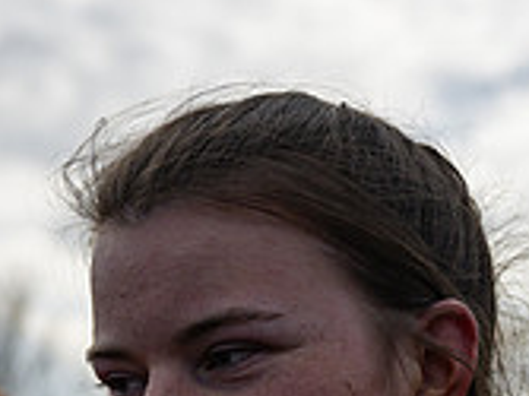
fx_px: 1787
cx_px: 253
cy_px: 604
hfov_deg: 16.8
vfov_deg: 12.0
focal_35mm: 117
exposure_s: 1/8000
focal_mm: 35
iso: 125
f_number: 2.8
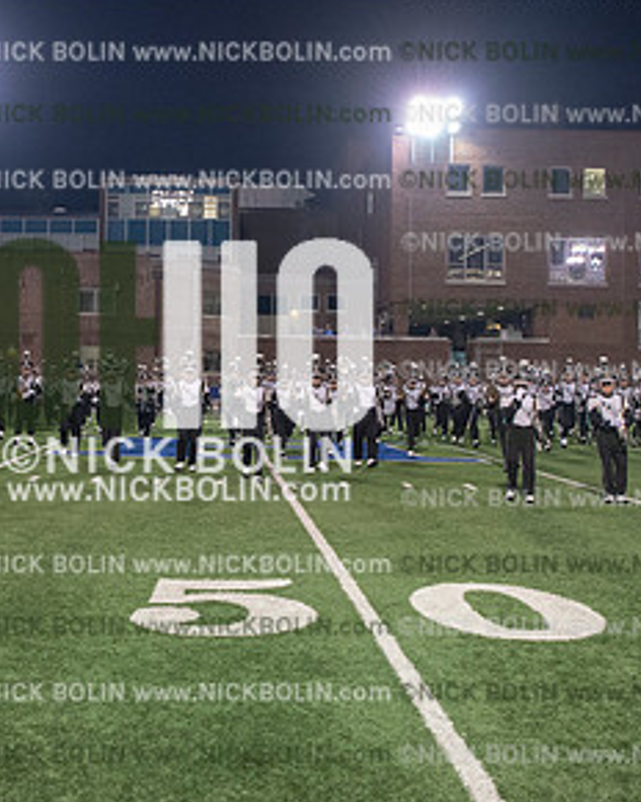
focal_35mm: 45
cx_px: 177
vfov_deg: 41.1
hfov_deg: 32.9
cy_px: 372
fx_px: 1067
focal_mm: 24
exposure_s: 1/400
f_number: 3.2
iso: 3200
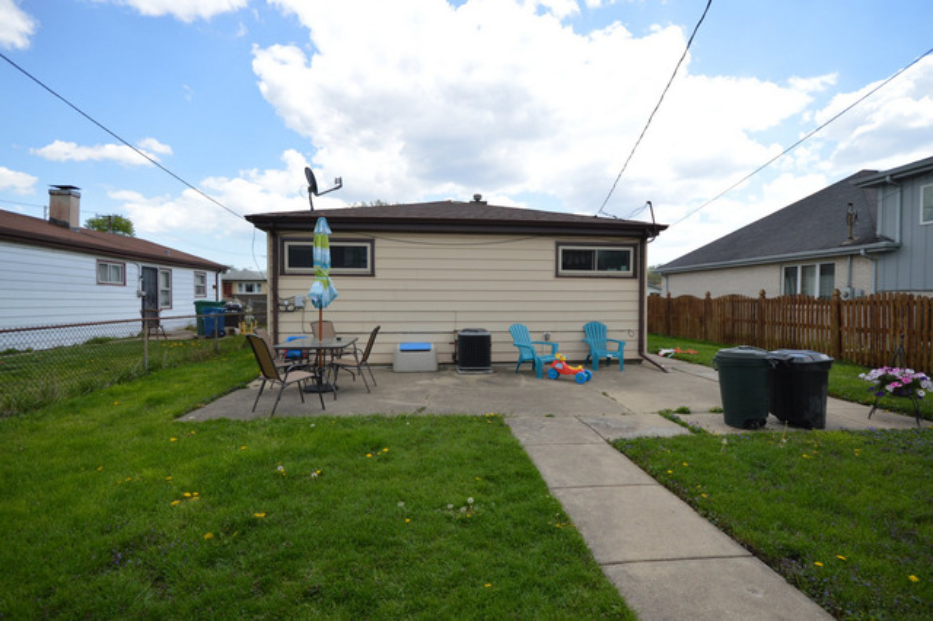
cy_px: 310
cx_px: 466
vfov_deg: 72.0
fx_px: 427
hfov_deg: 95.0
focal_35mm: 16
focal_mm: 11
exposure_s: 1/200
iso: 100
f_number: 7.1
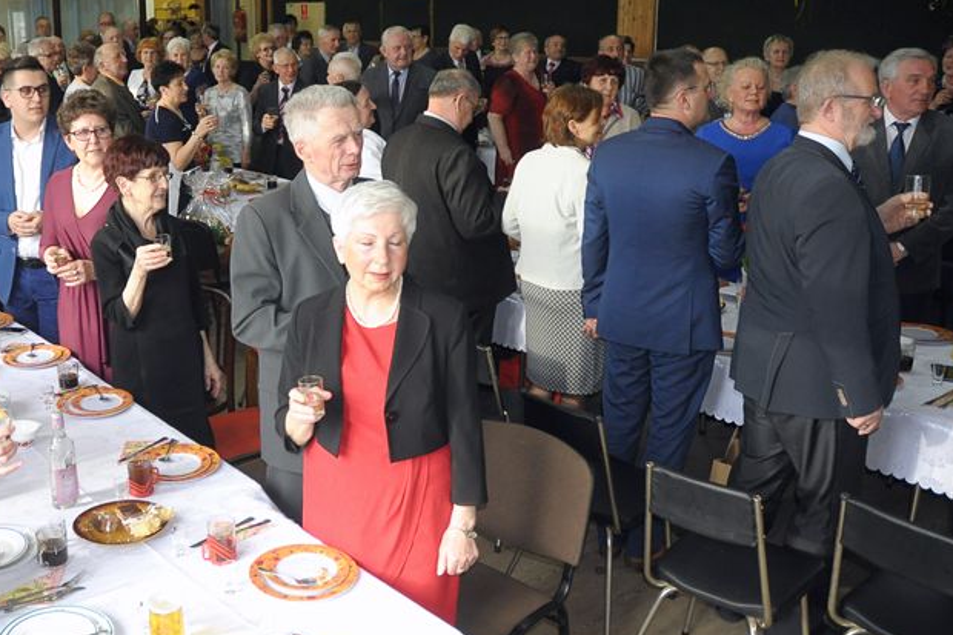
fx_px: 979
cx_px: 317
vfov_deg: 35.9
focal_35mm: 37
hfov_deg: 50.9
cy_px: 298
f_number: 4
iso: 800
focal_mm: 18
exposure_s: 1/100
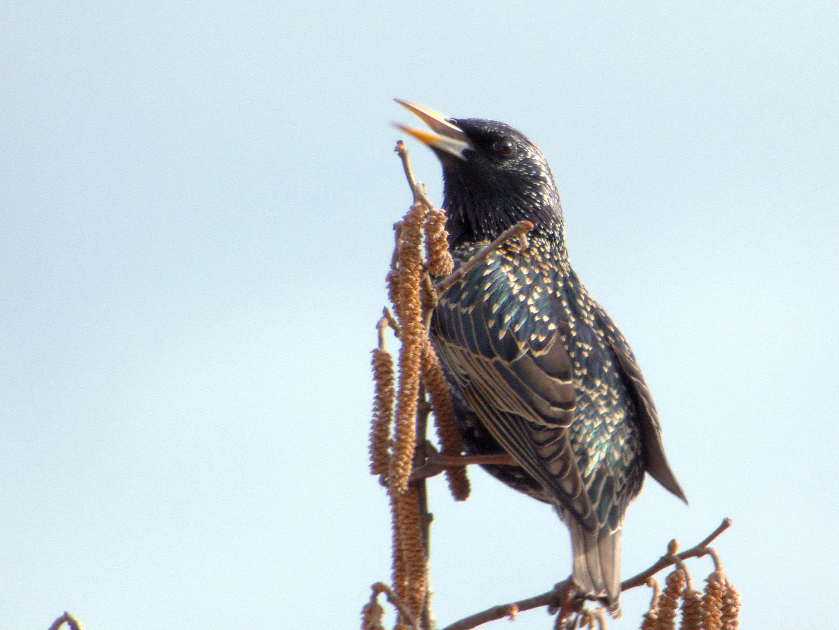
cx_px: 420
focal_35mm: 1196
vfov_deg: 1.2
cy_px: 315
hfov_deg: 1.7
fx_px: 29001
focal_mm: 214.2
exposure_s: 1/200
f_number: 8
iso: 80
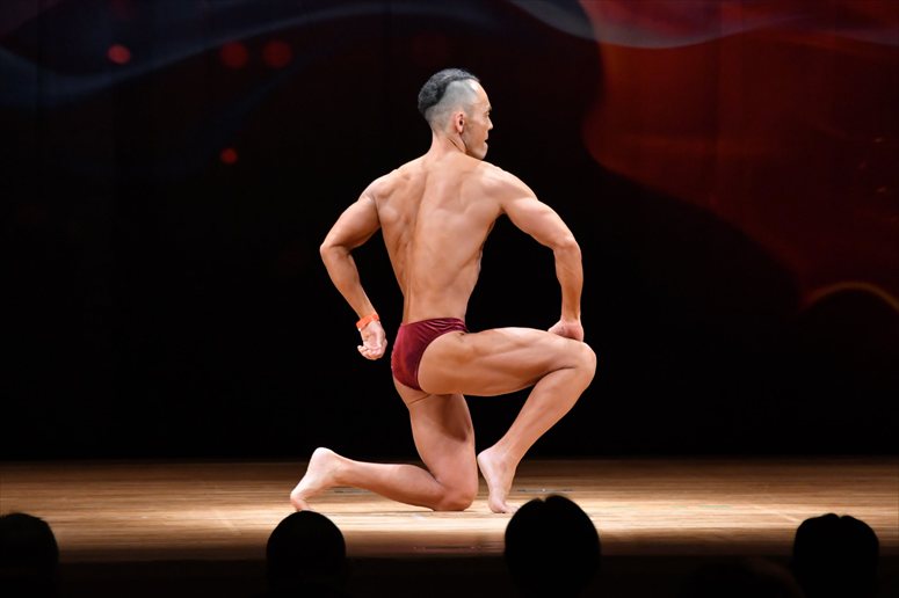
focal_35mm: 270
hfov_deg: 7.6
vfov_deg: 5.1
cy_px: 299
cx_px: 450
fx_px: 6739
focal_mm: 180
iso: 4000
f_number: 5.6
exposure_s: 1/400
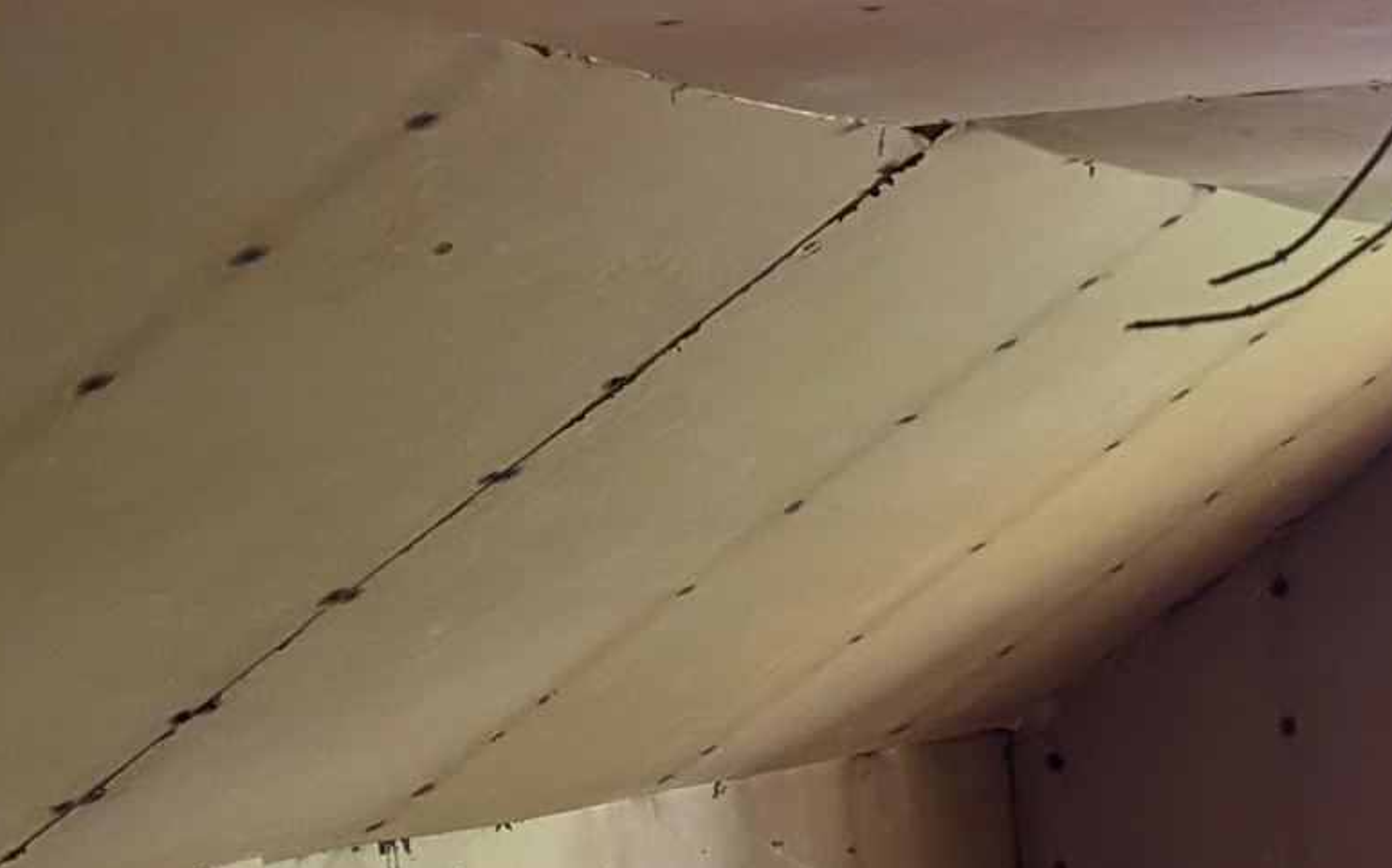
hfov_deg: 18.4
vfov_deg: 11.7
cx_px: 2043
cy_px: 1668
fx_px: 3830
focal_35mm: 101
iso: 101
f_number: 1.68
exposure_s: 1/28.2
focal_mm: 6.9
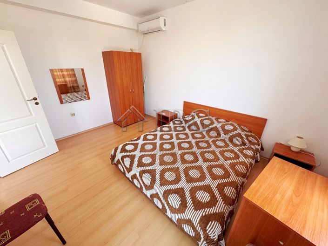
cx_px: 164
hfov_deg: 102.1
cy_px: 123
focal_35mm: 14
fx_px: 133
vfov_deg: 85.6
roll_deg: -0.5
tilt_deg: -24.4
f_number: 2.2
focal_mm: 2.22
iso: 125
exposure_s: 1/99
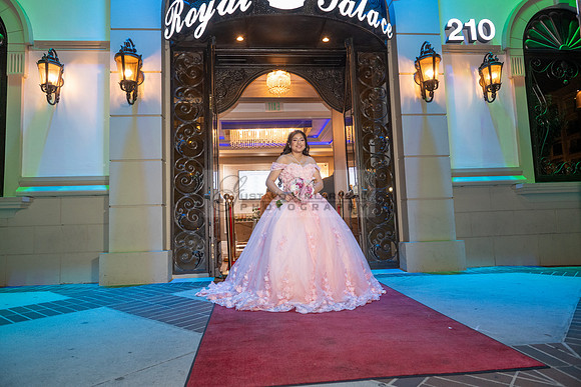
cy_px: 194
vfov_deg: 53.2
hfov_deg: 73.7
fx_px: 387
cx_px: 290
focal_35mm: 24
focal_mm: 24
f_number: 4.5
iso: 1600
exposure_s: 1/125
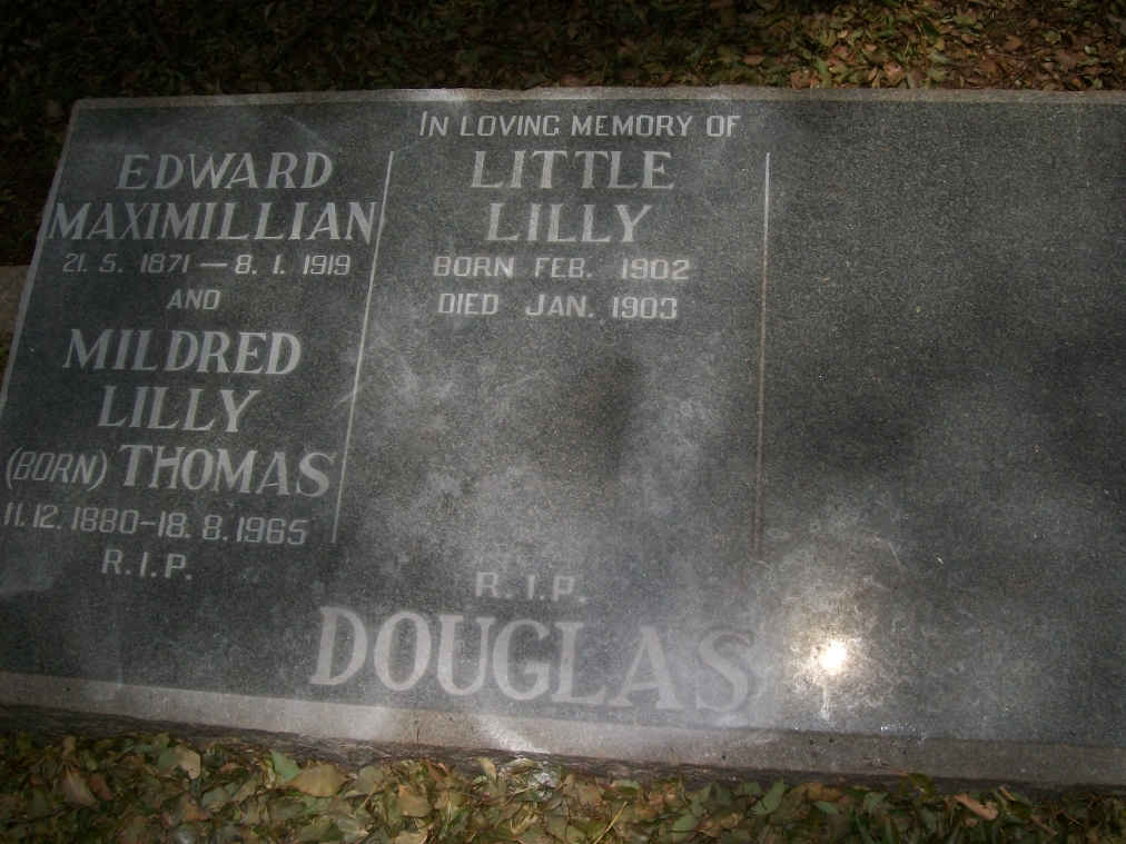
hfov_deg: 51.4
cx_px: 563
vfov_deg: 39.7
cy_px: 422
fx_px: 1171
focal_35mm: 36
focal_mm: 6
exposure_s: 1/1401
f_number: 4.8
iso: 80
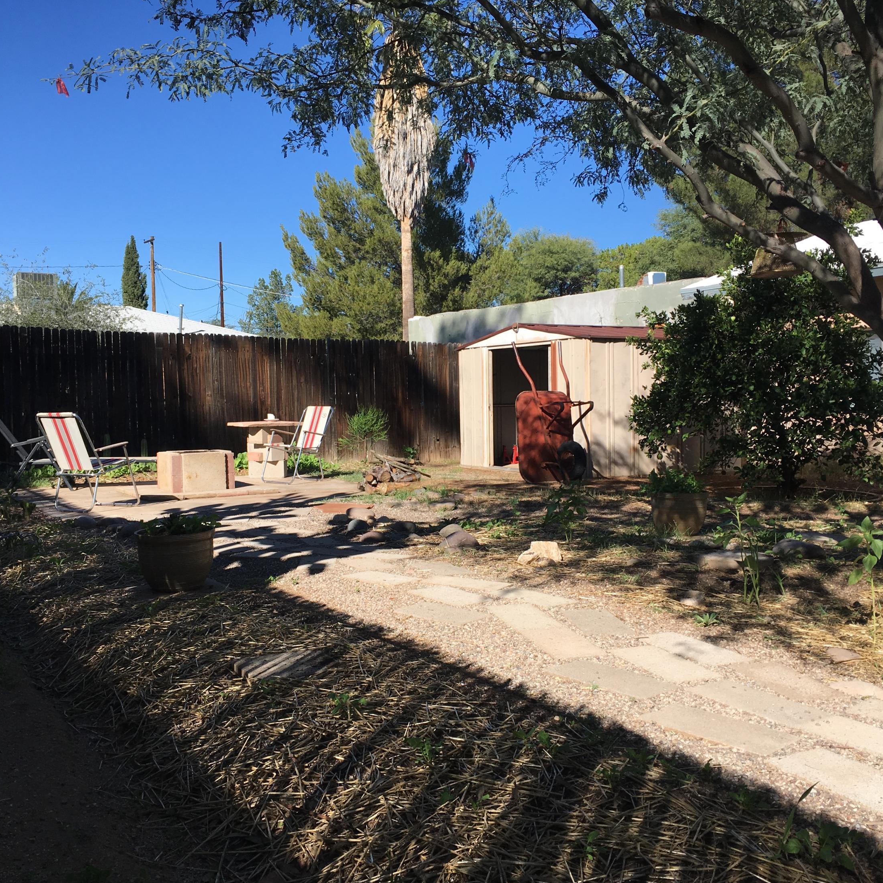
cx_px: 451
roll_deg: +1.0
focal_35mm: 35
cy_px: 439
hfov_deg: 47.2
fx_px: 1010
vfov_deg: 47.2
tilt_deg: -2.9
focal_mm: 4.15
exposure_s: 1/1451
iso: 25
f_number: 2.2
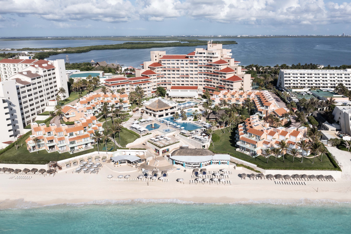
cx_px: 176
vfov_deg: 46.4
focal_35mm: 28
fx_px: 273
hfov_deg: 65.5
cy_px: 117
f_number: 6.3
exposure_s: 1/640
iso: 100
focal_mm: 10.26
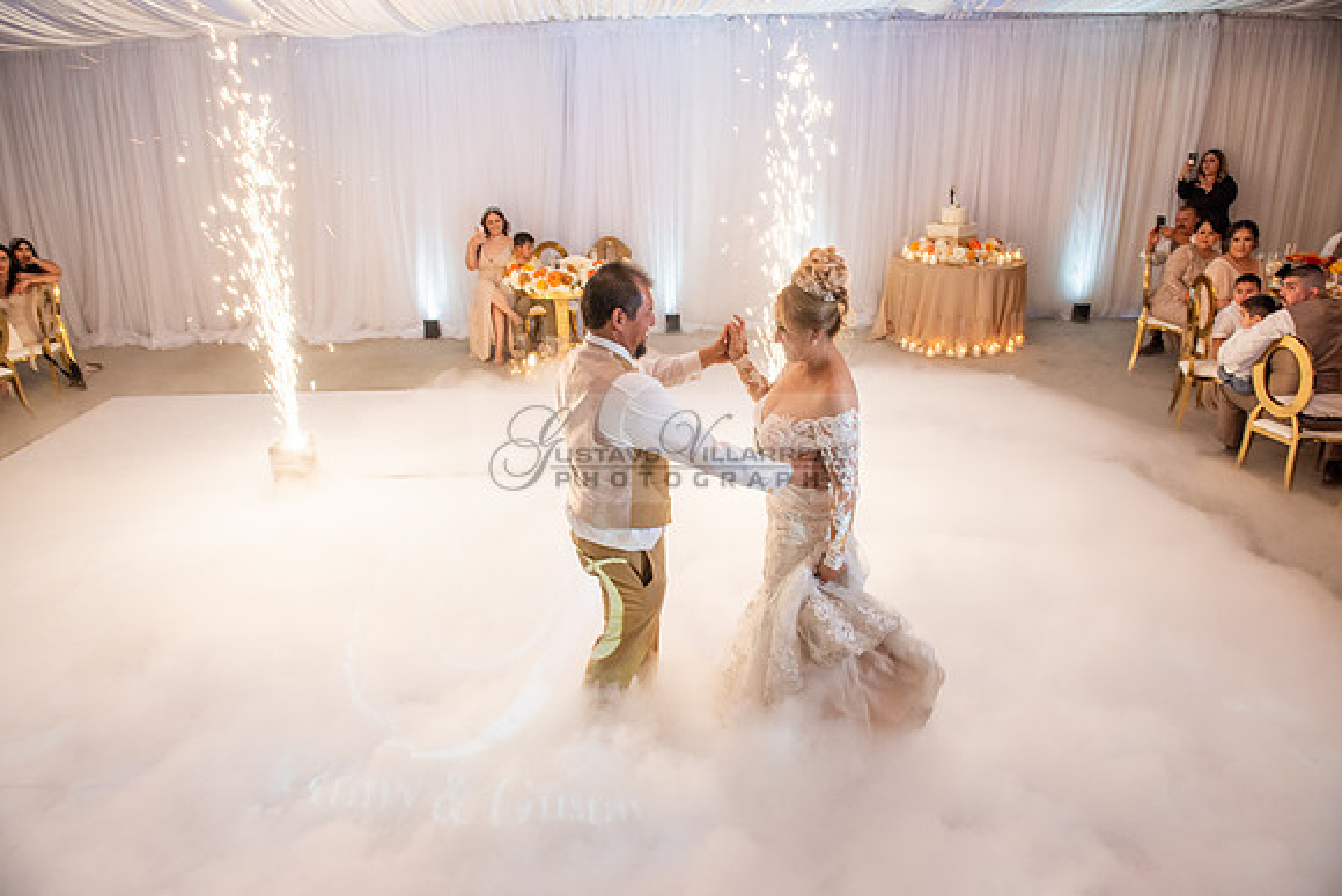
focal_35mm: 24
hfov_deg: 73.7
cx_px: 671
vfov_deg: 53.2
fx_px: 895
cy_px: 448
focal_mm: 24
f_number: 5
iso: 1000
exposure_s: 1/125
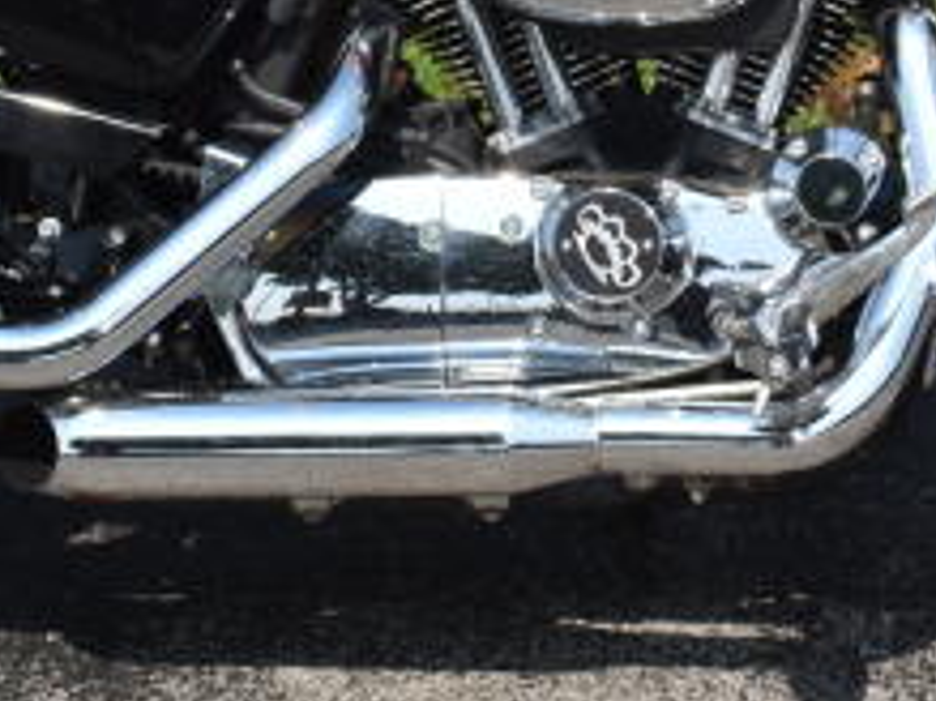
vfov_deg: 10.5
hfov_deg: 14.4
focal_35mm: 137
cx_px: 680
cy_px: -271
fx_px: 3702
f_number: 14
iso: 100
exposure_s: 1/200
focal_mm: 26
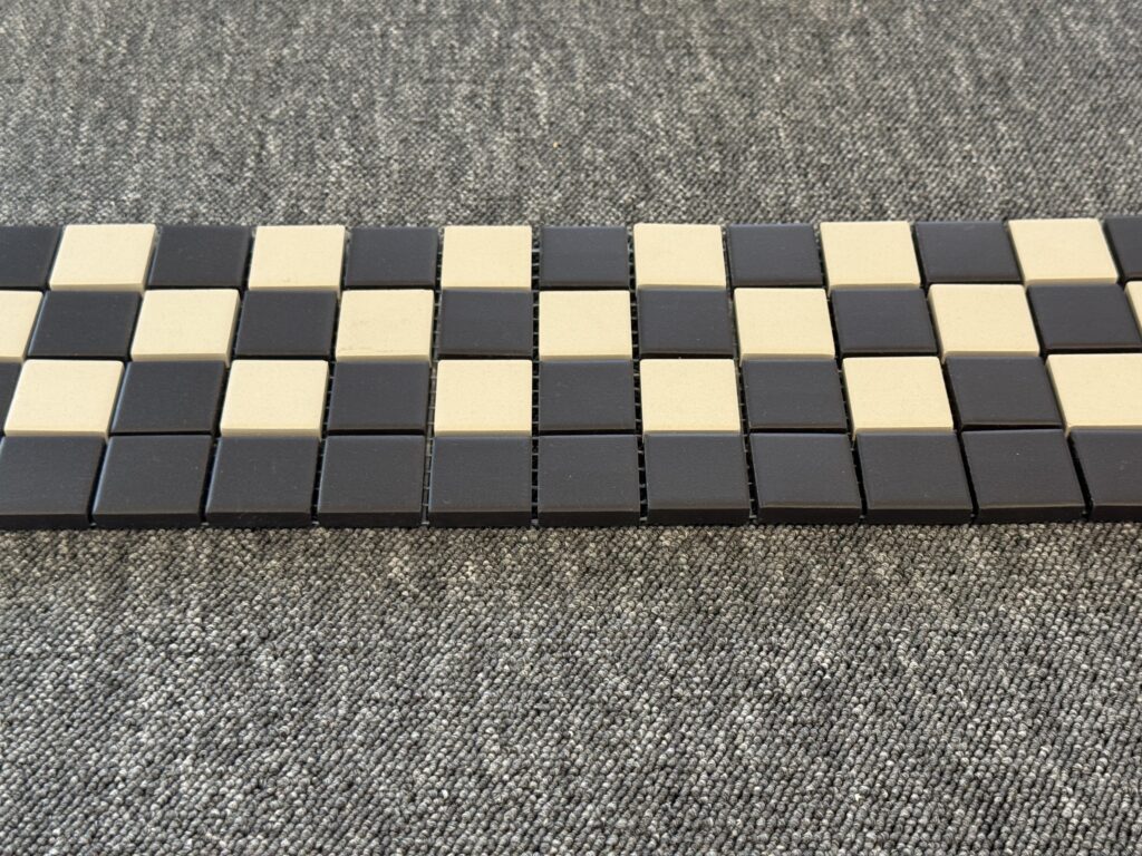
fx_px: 1584
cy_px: 428
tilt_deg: -48.4
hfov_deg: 39.7
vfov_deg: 30.3
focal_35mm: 48
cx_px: 571
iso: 160
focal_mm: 6.76
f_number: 1.78
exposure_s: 1/60
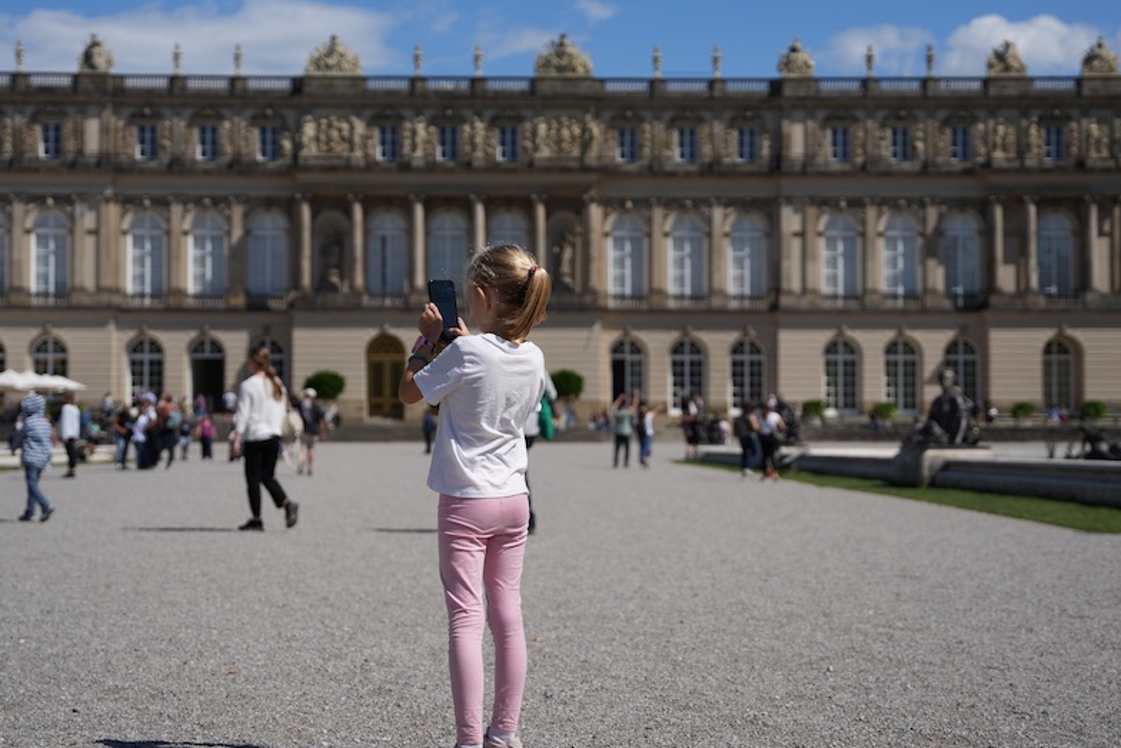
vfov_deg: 20.9
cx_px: 553
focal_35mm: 65
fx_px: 2030
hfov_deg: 30.9
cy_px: 361
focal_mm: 49.9
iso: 100
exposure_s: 1/4000
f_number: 2.8
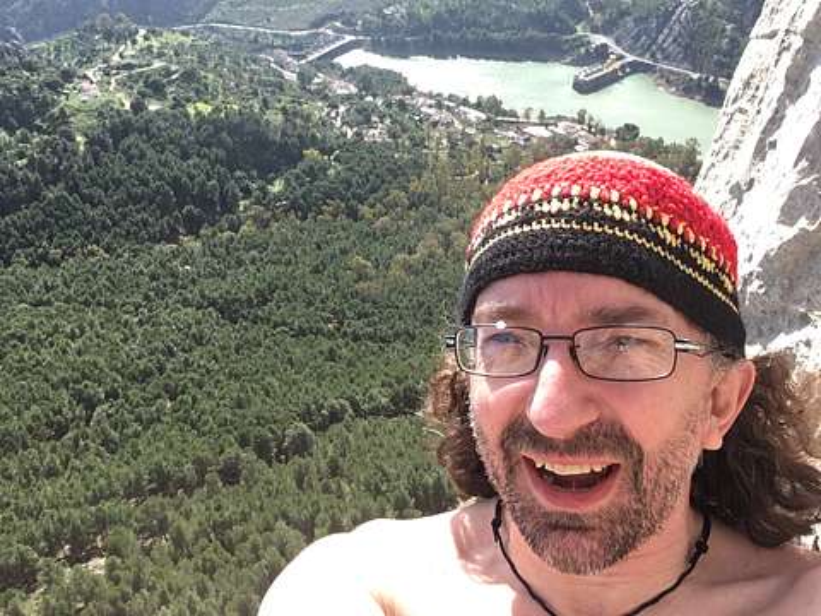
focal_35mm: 31
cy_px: 308
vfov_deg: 45.4
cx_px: 410
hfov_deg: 58.4
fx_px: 735
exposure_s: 1/596
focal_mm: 2.15
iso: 50
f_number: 2.4
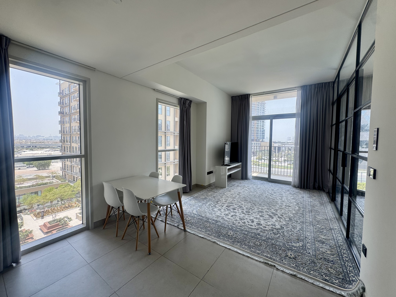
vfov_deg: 85.7
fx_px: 160
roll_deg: -0.2
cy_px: 148
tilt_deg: -3.1
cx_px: 198
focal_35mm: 14
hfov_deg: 102.1
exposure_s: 1/131
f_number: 2.2
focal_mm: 2.22
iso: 40
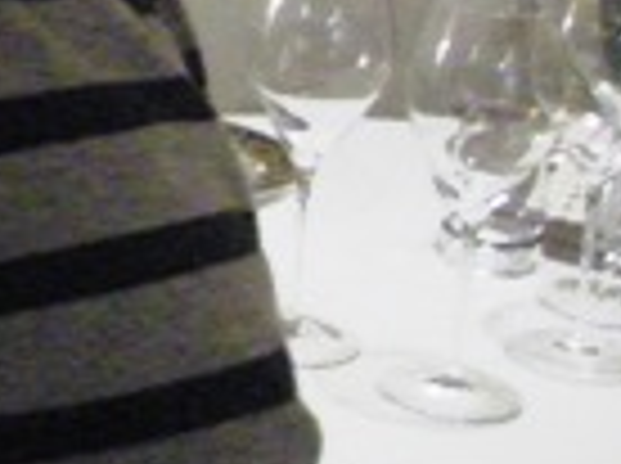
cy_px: -581
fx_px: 2991
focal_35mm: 167
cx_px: -756
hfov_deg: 10.5
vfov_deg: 8.3
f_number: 2.7
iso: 1600
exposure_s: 1/64.8
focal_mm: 7.5
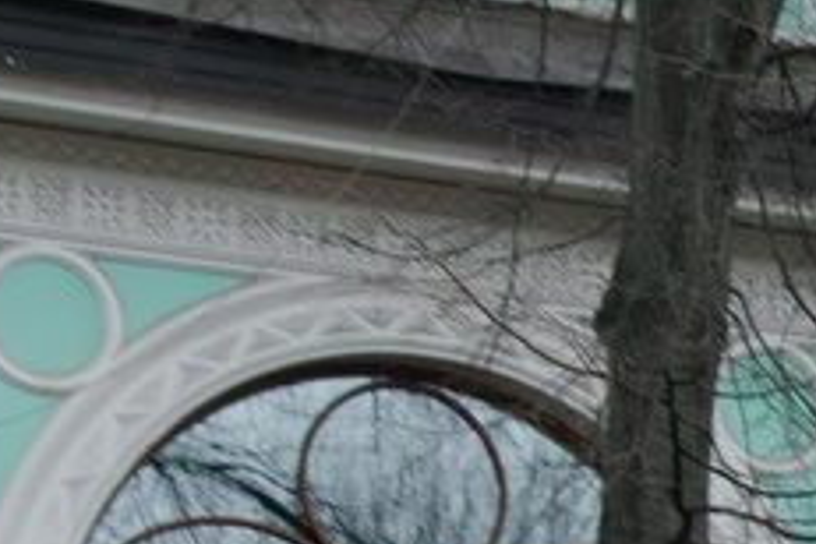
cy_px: 1402
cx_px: 1657
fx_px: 5304
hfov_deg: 8.3
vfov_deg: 5.6
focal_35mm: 234
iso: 100
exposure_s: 1/60
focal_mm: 20
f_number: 8
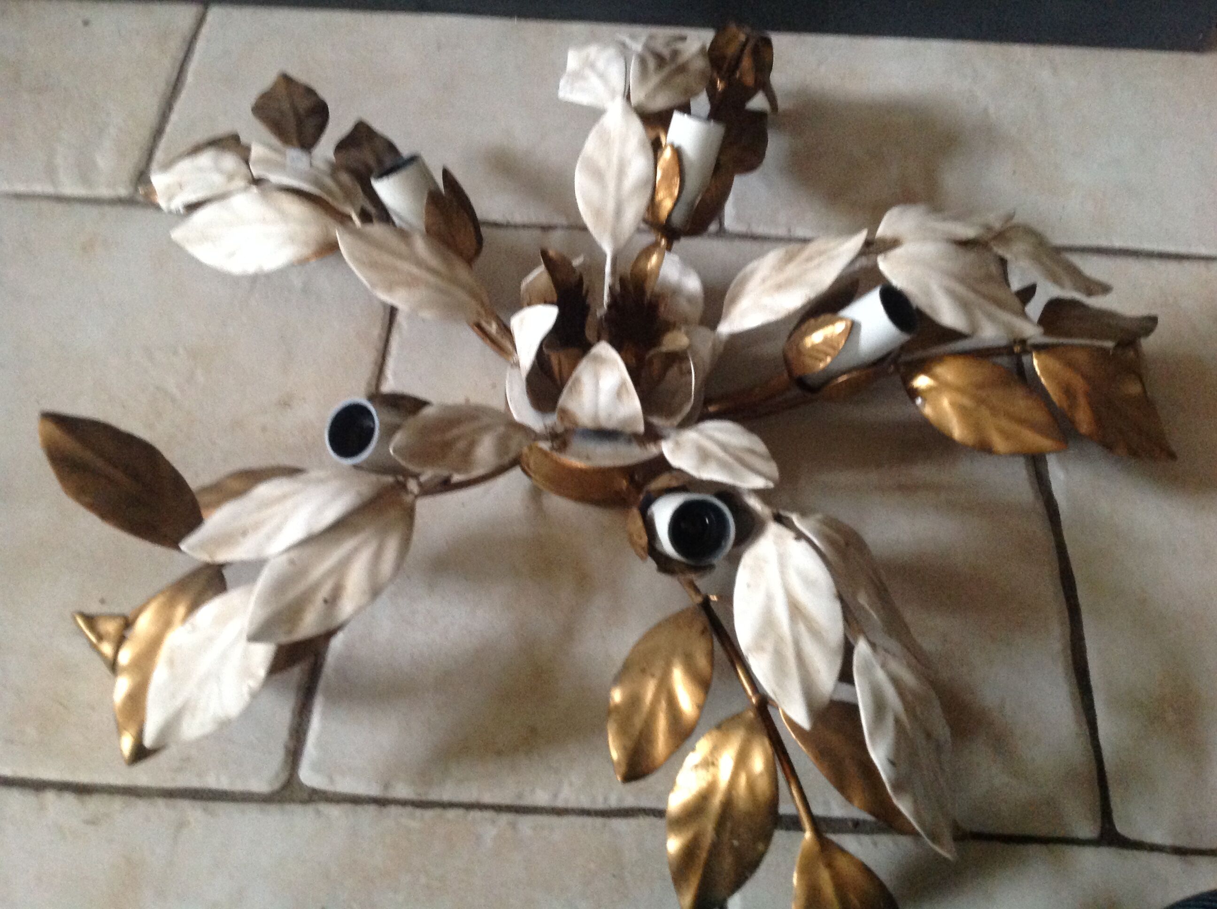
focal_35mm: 35
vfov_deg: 40.6
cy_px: 454
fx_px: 1229
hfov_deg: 52.7
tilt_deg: -54.1
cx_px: 608
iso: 400
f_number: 2.4
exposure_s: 1/15
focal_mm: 4.28
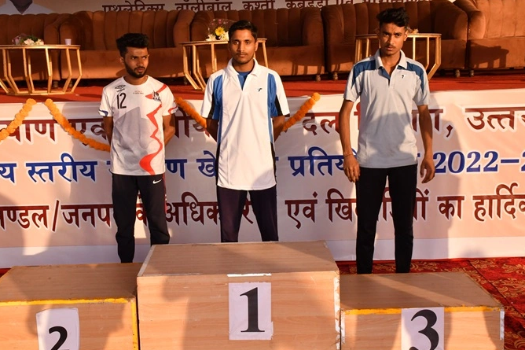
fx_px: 671
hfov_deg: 42.7
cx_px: 248
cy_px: 182
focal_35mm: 46
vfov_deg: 29.2
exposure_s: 1/160
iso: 640
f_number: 13
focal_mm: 27
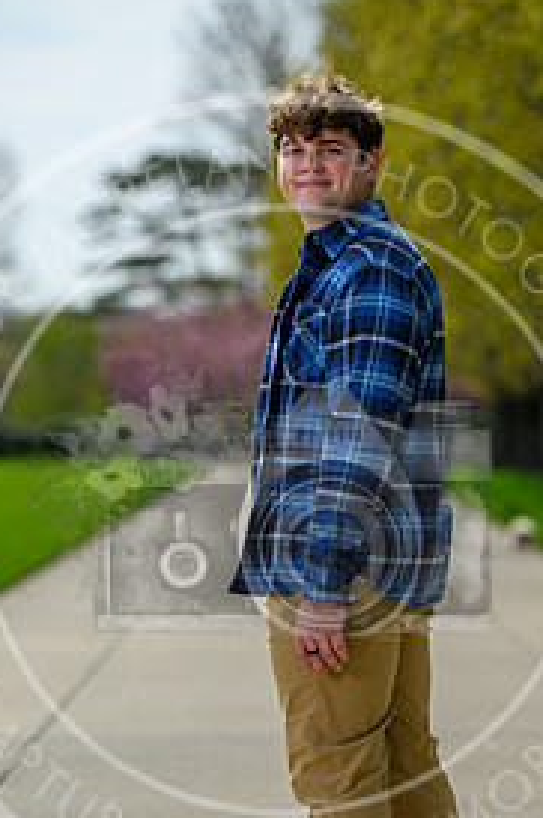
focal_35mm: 222
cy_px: 511
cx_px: 283
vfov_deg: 9.3
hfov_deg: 6.2
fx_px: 5035
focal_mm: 135
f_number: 3.2
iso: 100
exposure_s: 1/1250
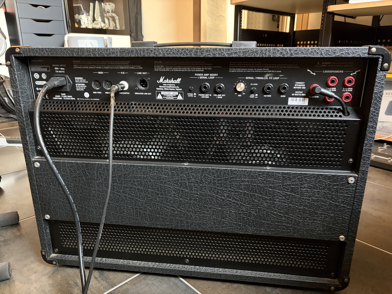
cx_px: 196
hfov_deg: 67.3
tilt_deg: -16.3
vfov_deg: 53.1
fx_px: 294
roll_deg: +0.5
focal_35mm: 26
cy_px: 147
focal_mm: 5.96
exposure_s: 1/25
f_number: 1.6
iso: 640
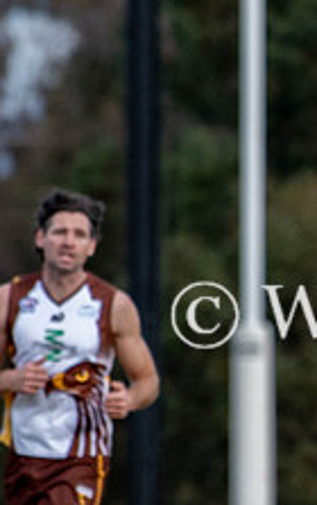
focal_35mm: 1592
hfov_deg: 0.8
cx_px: 705
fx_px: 21935
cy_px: 378
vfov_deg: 1.3
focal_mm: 200
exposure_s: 1/1600
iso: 400
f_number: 3.5
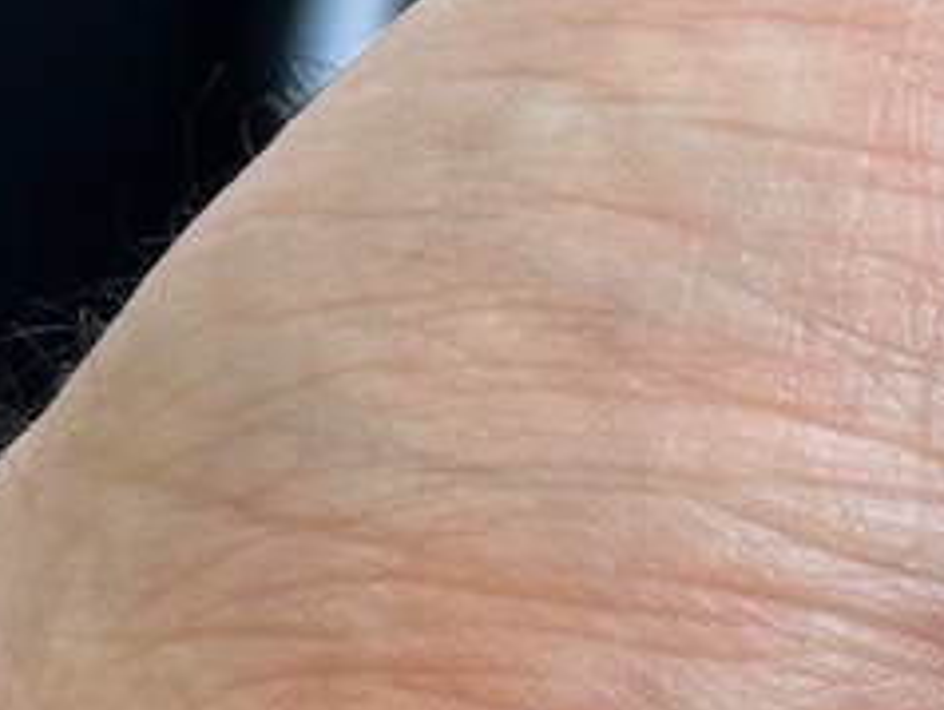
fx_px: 7043
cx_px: 2138
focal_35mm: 258
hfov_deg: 7.3
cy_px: 119
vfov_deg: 5.8
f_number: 1.78
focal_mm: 6.86
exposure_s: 1/100
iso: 50
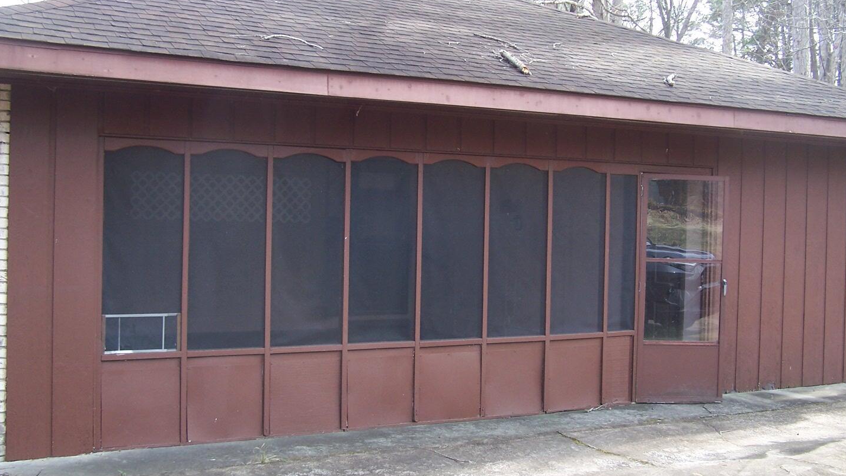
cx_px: 448
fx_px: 1009
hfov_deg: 45.5
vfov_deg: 26.5
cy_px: 197
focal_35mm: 45
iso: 80
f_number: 2.8
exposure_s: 1/90
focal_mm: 6.3
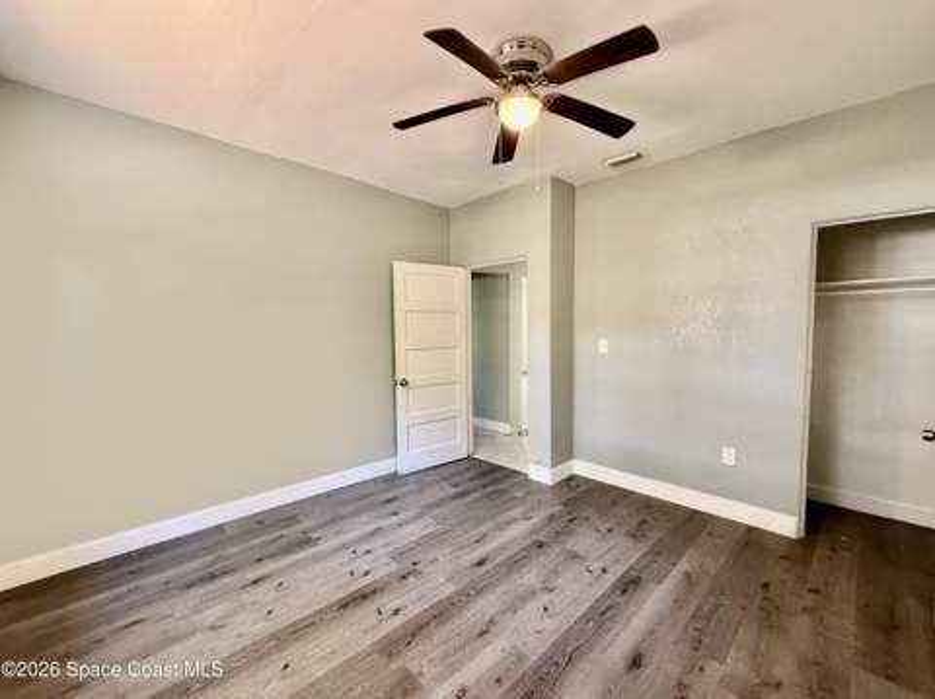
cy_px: 350
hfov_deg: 102.1
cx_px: 468
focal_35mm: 14
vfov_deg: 85.6
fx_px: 378
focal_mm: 2.22
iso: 320
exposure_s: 1/60
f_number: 2.2
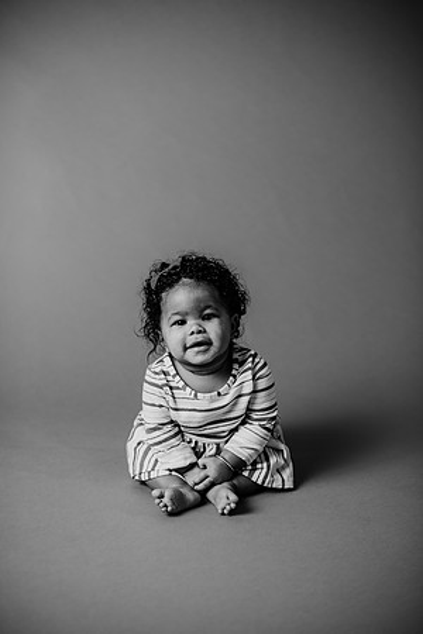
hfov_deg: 27.0
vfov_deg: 39.6
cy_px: 317
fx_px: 881
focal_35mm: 50
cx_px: 212
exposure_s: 1/160
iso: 100
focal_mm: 50
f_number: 2.2
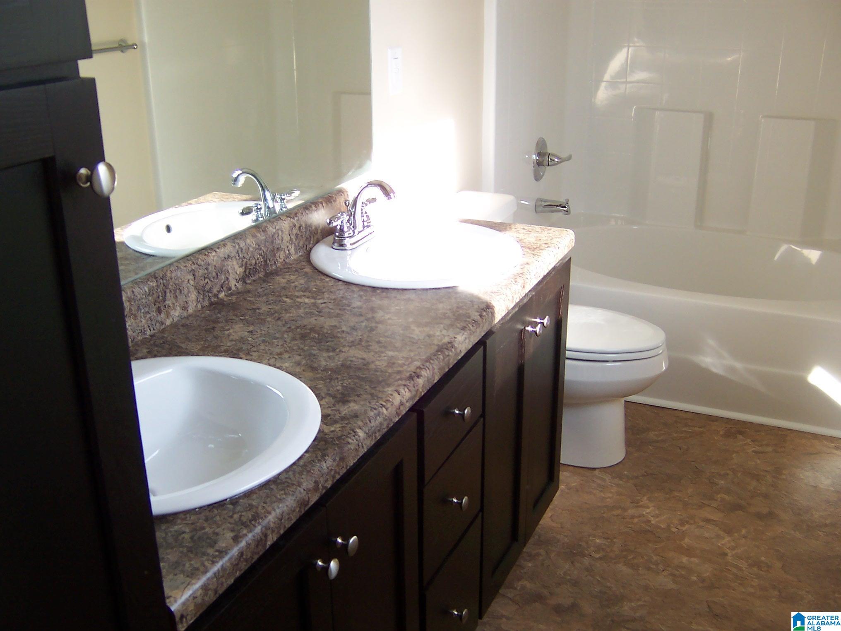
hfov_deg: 51.4
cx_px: 420
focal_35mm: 36
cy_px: 316
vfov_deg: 39.7
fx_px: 875
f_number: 2.8
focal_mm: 5.6
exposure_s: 1/90
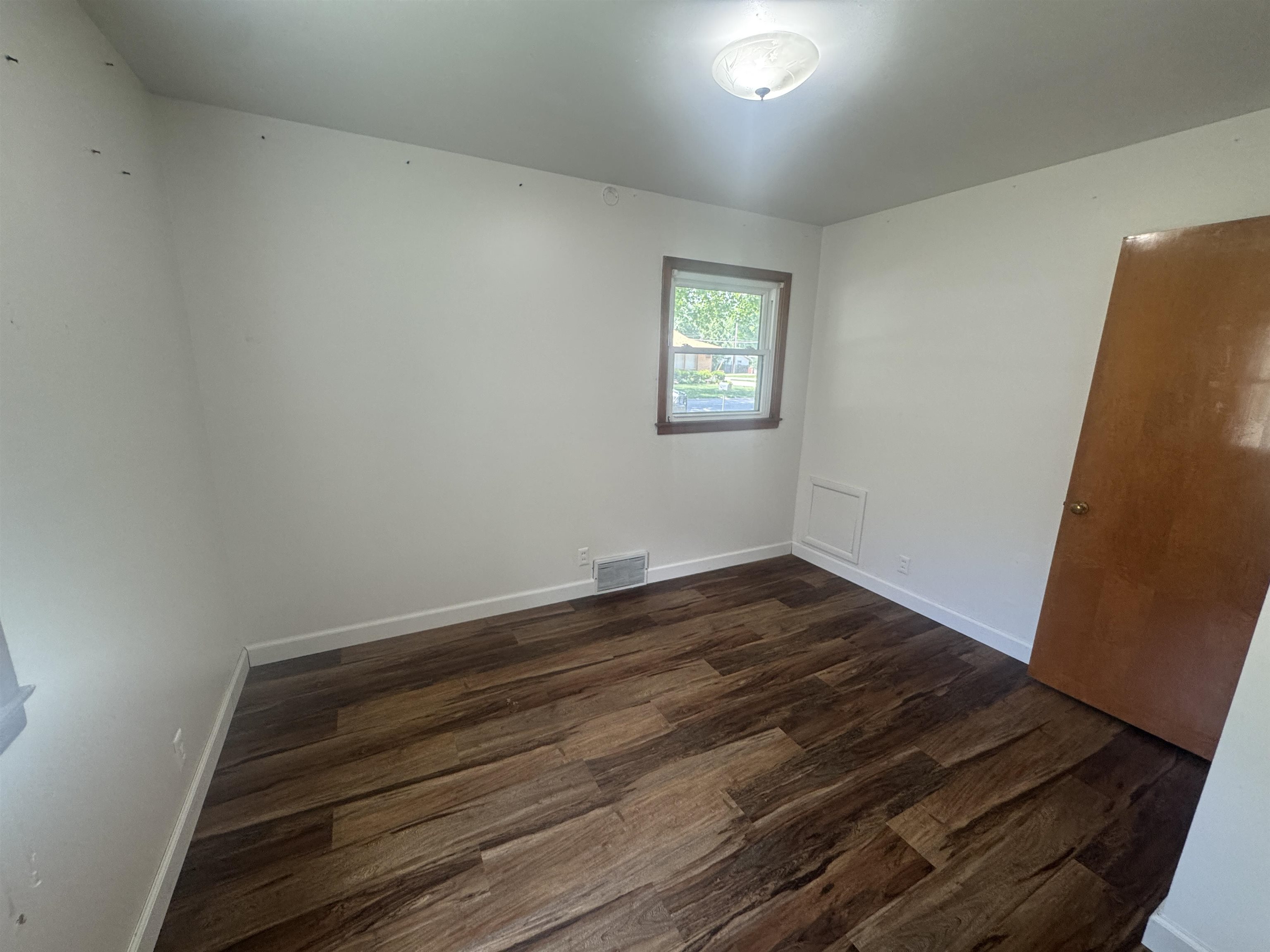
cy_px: 476
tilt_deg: -13.6
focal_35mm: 14
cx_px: 635
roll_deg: -0.9
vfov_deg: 85.7
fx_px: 514
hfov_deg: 102.1
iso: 250
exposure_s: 1/120
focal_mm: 2.22
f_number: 2.2
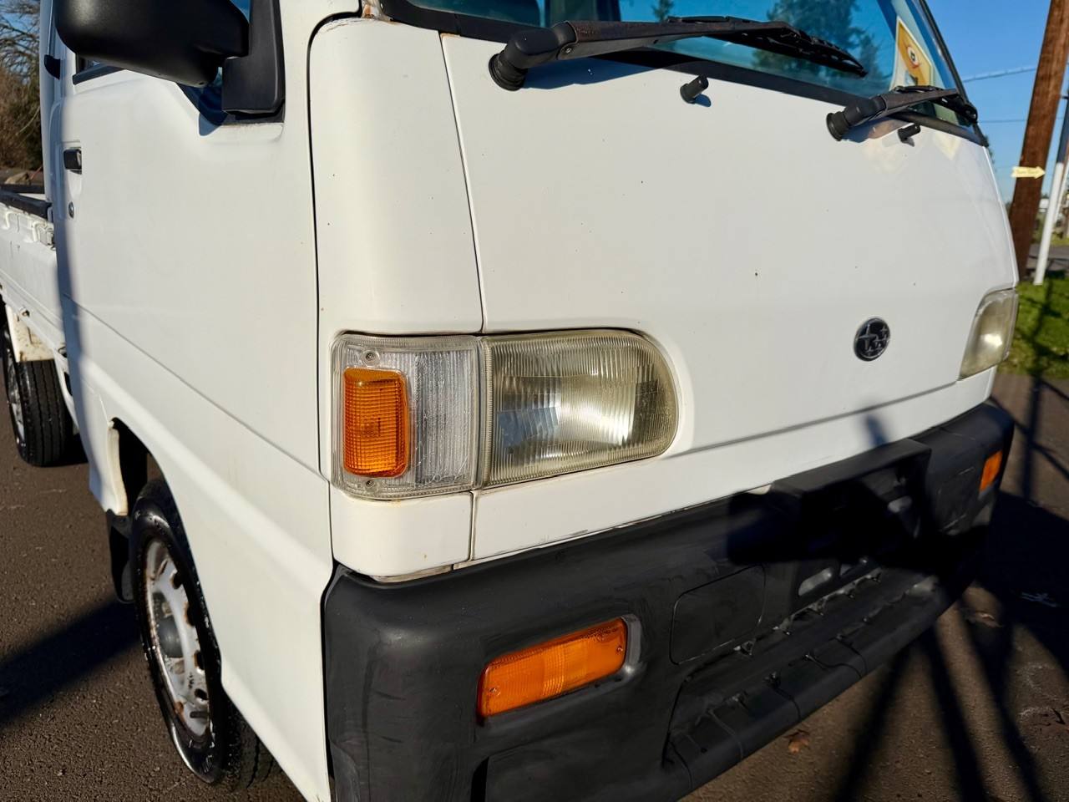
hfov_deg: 71.6
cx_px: 534
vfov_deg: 56.8
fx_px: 741
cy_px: 401
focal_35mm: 24
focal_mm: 6.76
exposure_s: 1/17544
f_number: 1.78
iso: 80
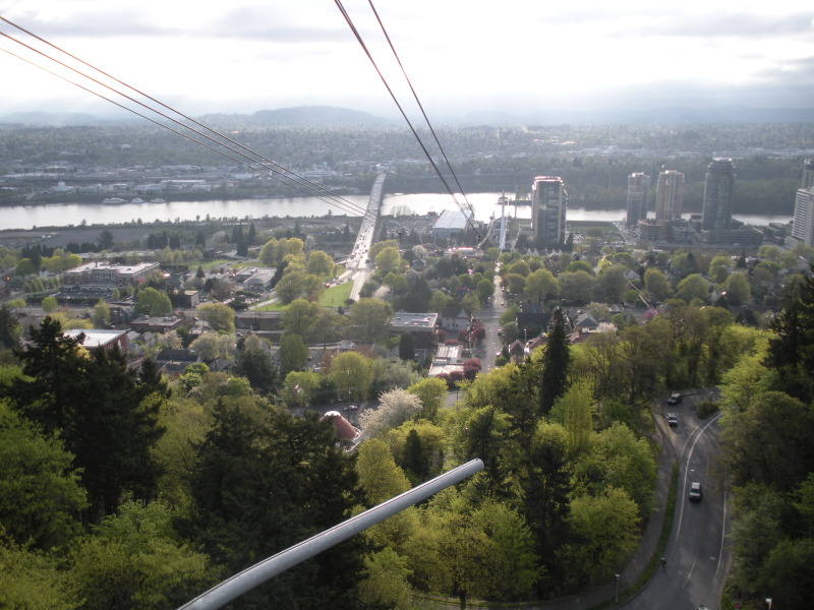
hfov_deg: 51.4
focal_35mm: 36
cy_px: 305
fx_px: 847
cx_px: 407
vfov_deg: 39.7
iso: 64
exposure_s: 1/215
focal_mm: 6.3
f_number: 3.5
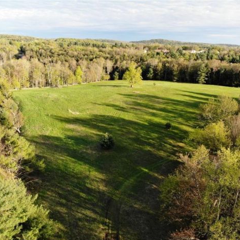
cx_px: 121
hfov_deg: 55.6
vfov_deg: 55.6
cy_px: 123
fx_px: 227
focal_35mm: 29
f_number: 2.8
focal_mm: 4.5
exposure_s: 1/314
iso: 107
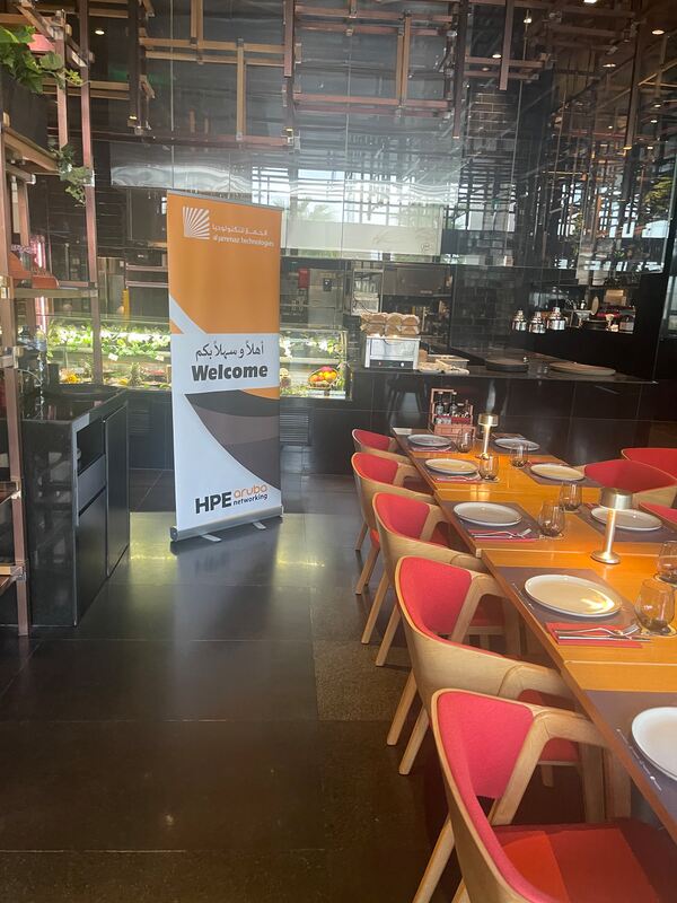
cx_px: 338
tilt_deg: -14.0
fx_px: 678
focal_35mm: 26
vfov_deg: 67.3
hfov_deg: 53.1
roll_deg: -2.7
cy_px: 452
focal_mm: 5.1
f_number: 1.6
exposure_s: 1/49
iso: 250
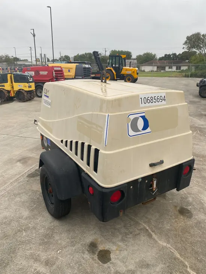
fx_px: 206
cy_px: 137
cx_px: 103
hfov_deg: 53.1
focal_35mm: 26
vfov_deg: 67.3
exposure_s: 1/421
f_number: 1.8
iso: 32
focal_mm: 4.25
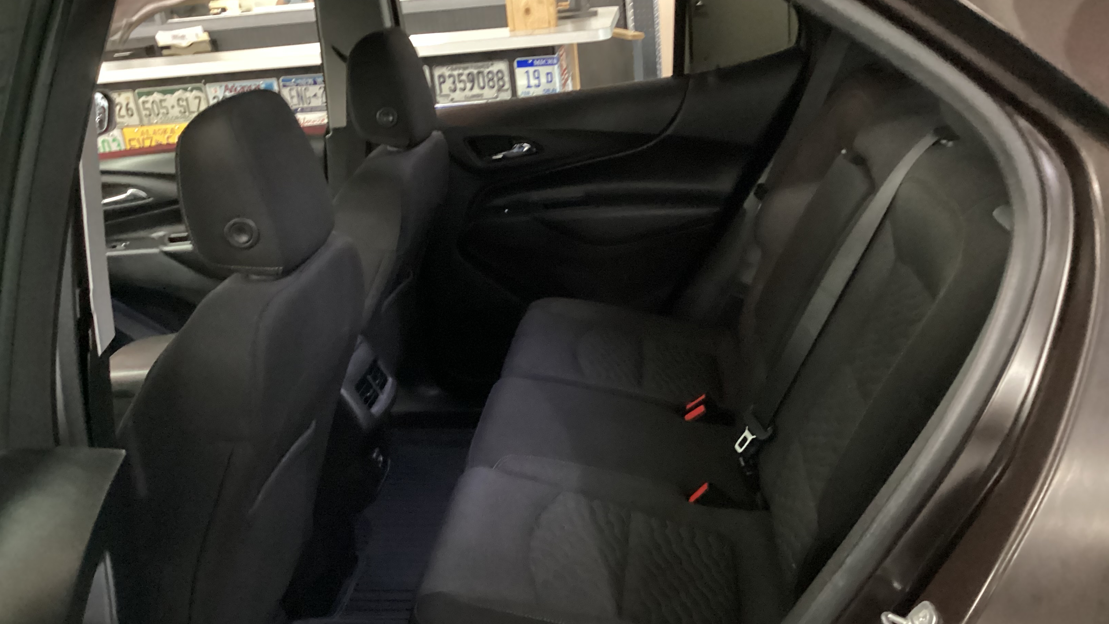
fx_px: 1000
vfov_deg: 34.6
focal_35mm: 34
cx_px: 556
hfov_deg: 58.0
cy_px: 360
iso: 800
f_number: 2.4
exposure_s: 1/15
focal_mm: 3.3
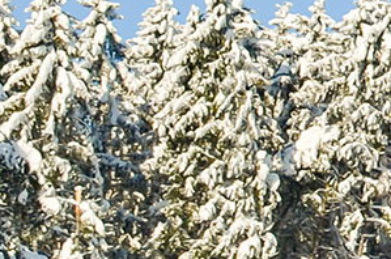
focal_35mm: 221
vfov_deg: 6.0
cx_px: 1253
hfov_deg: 7.8
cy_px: 503
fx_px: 2395
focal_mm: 22
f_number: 10
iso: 100
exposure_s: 1/400
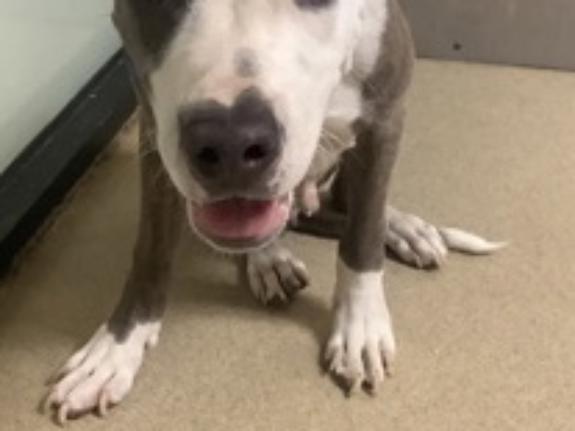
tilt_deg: -25.9
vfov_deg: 23.2
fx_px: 1046
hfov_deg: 30.7
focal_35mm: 63
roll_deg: -1.7
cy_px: 156
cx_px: 318
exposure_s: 1/40
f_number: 2.4
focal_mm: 3.3
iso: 250
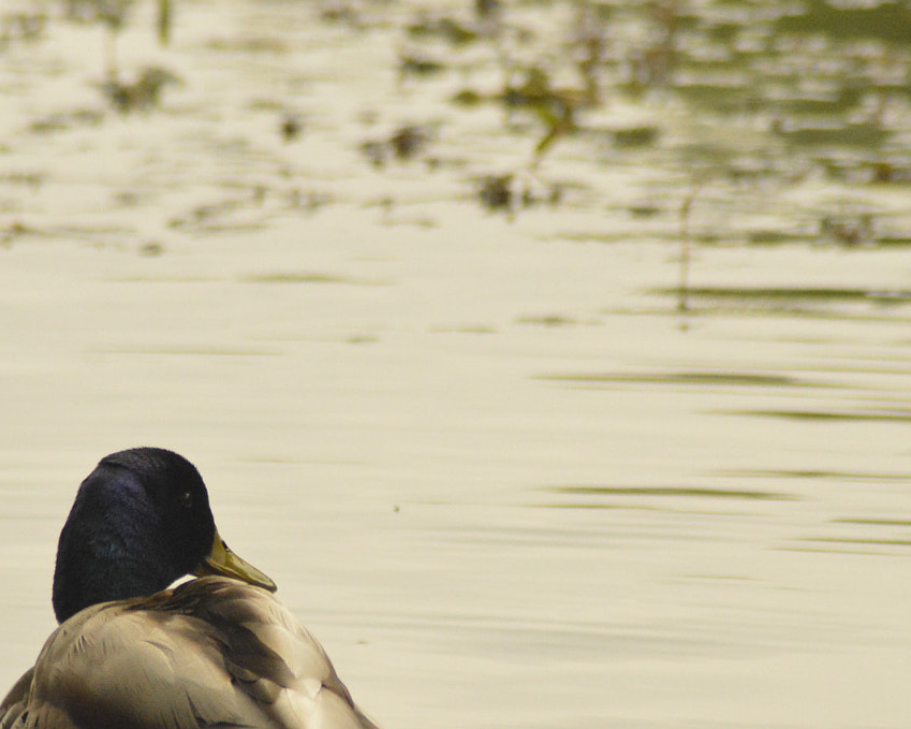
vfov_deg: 1.9
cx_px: 241
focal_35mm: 795
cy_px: 534
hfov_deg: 2.4
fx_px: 21432
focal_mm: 300
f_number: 11
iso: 3200
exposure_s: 1/1000
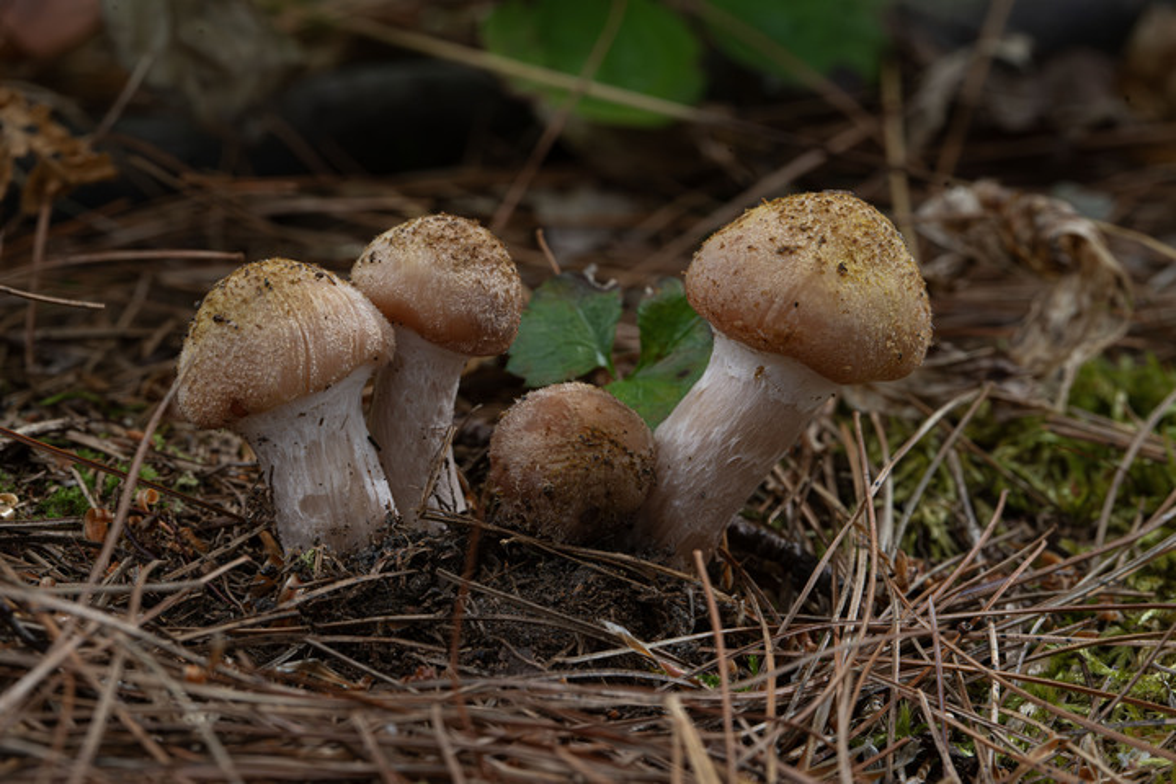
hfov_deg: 20.4
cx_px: 588
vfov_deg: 13.7
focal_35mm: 100
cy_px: 392
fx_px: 3266
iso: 2000
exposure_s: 1/250
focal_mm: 100
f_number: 14
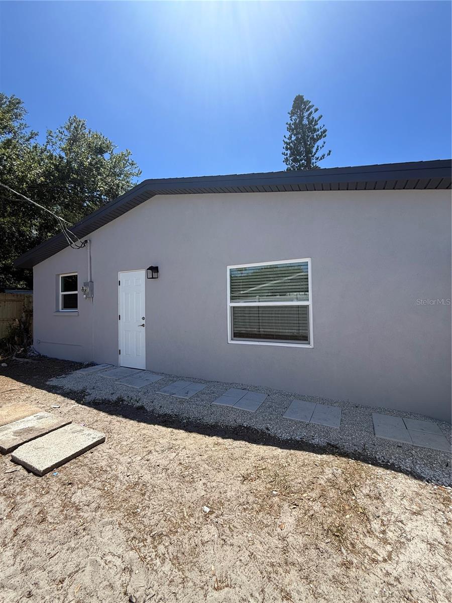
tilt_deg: +3.0
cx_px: 226
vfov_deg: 102.1
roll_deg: +0.9
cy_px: 302
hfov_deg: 85.7
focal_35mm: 14
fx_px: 244
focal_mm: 2.22
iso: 50
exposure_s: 1/1431
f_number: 2.2
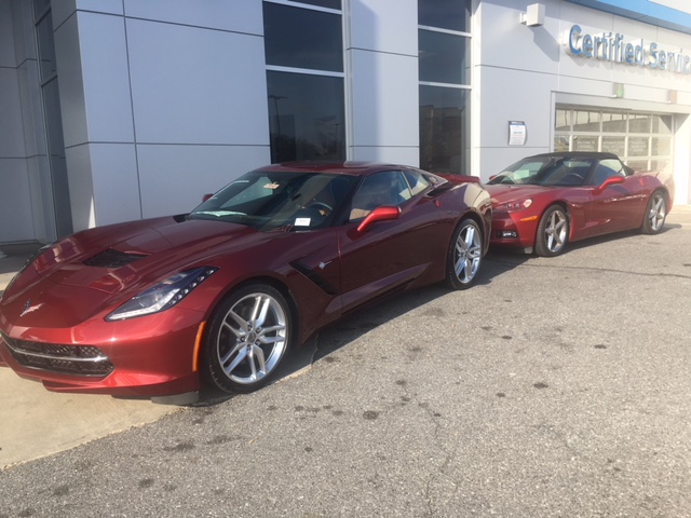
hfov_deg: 61.7
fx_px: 579
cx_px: 346
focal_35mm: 29
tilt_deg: -6.4
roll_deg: +2.1
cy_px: 259
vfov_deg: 48.2
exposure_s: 1/801
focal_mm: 4.15
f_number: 2.2
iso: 25
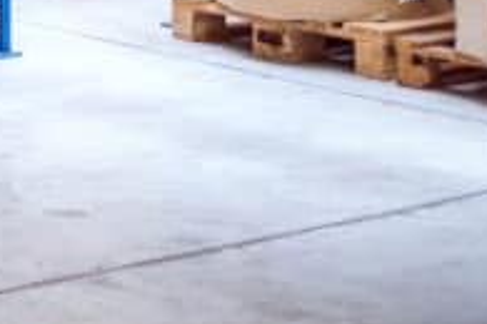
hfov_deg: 10.0
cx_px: -617
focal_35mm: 184
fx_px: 2489
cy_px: -503
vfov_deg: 7.0
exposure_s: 1/320
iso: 3200
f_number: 2.5
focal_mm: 35
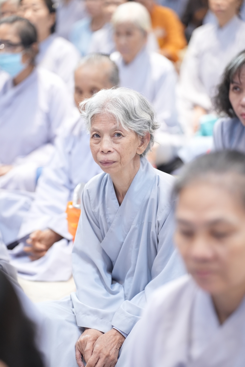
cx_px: 122
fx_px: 1123
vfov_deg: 18.6
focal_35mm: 110
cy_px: 184
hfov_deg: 12.5
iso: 3200
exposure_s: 1/160
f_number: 2.8
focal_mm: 110
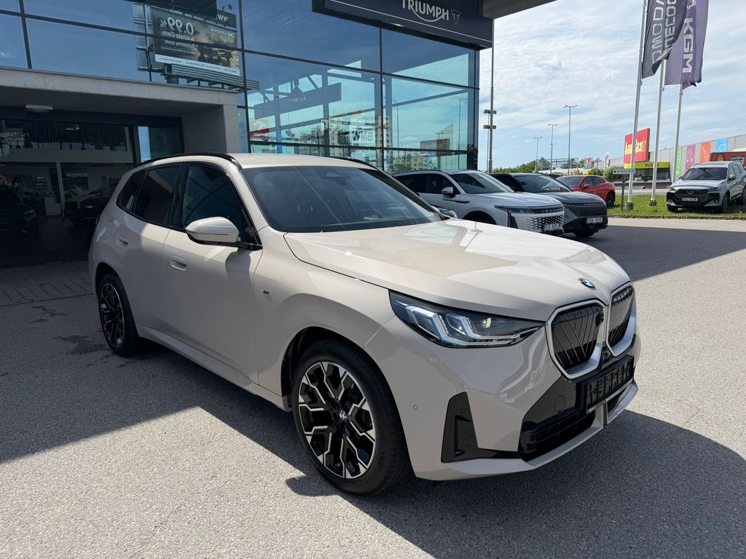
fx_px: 517
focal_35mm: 24
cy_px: 280
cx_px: 373
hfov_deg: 71.6
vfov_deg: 56.8
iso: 80
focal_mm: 6.76
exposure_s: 1/6173
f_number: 1.78
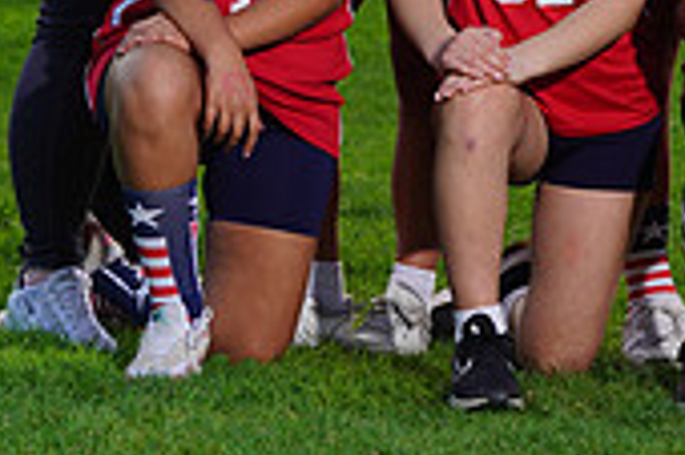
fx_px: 8573
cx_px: 592
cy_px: -139
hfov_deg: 4.6
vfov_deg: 3.0
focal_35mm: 451
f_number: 8
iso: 160
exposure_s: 1/250
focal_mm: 132
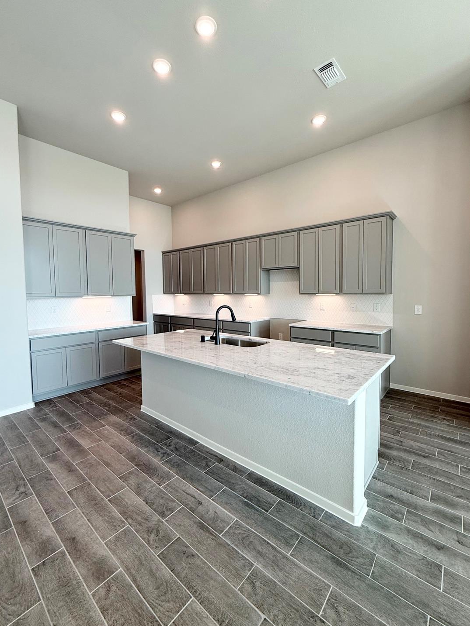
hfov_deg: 81.7
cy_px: 306
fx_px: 272
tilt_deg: -2.2
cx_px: 231
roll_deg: +0.5
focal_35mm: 15
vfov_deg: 98.2
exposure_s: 1/120
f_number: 2.2
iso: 125
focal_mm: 2.22
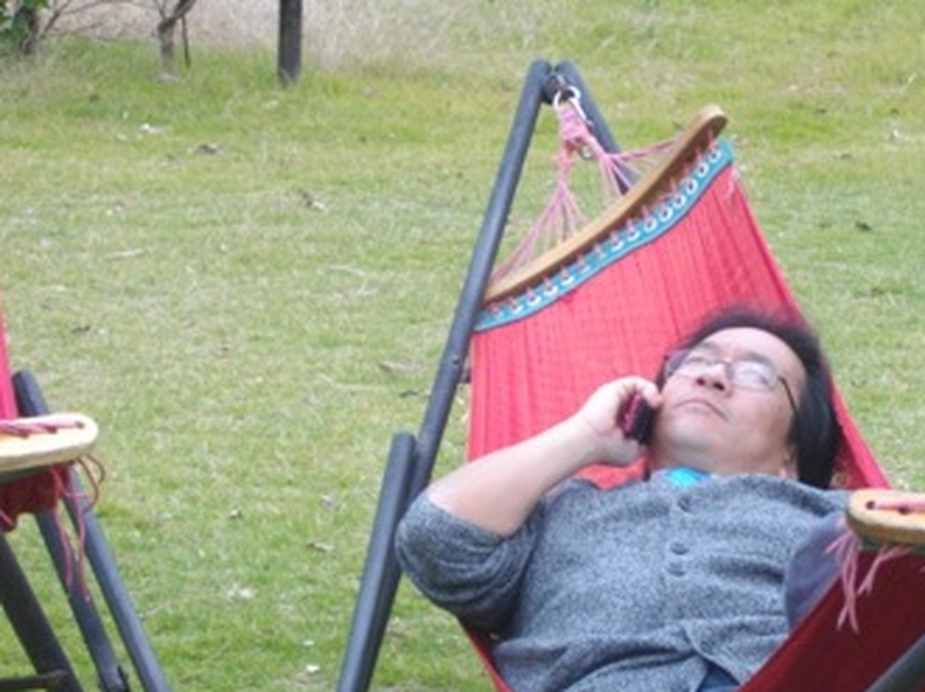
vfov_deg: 8.7
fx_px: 4566
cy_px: 521
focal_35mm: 171
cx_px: 751
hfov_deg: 11.5
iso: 203
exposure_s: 1/125
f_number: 5.2
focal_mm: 17.1
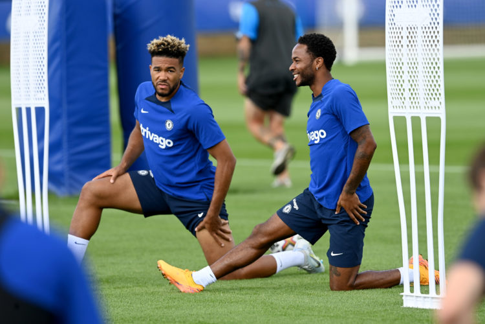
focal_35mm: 400
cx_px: 242
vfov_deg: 3.4
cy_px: 162
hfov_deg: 5.2
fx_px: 5388
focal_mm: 400
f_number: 4.5
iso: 400
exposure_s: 1/1000
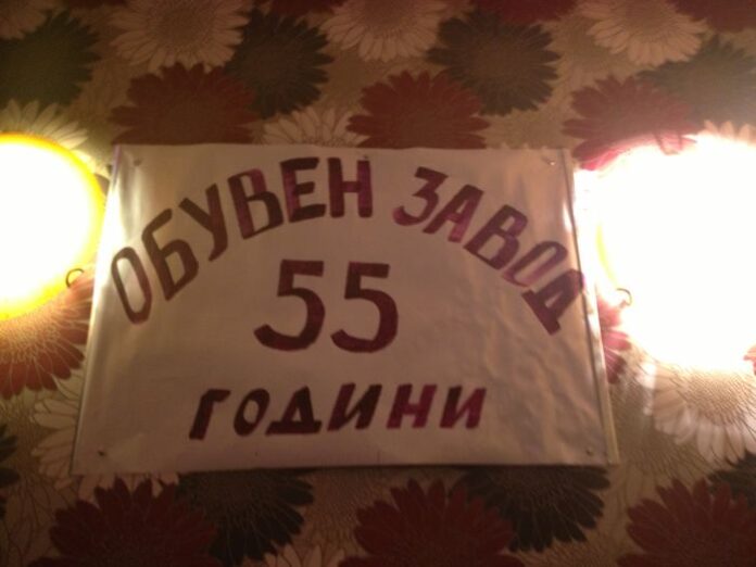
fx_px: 764
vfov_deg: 40.7
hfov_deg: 52.6
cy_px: 284
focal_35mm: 35
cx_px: 378
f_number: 2.4
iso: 200
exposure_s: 1/20
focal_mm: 4.28
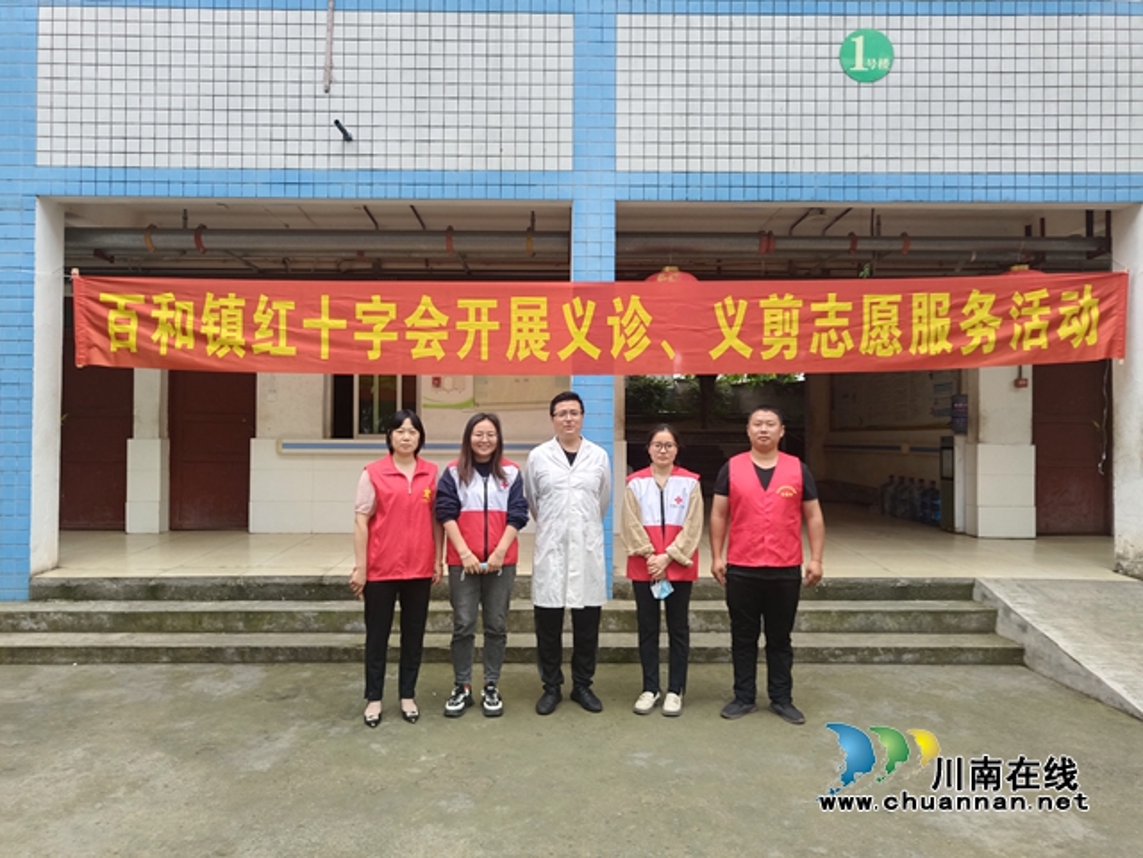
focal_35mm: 23
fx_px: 759
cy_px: 429
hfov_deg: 73.9
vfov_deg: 58.9
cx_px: 572
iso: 139
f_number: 1.88
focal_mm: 5.59
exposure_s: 1/100
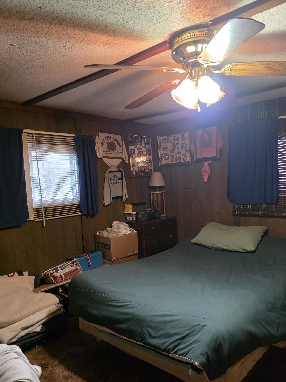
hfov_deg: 53.0
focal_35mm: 26
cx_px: 151
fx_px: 286
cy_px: 212
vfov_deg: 67.1
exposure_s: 1/120
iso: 1600
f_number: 1.7
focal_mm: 6.3
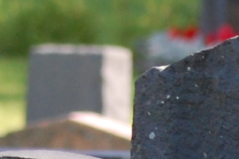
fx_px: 14705
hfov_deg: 0.9
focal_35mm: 2216
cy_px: -36
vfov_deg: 0.6
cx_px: 4
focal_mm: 200
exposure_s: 1/500
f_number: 5.6
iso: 500
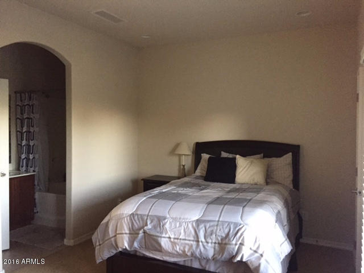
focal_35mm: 29
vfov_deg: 48.2
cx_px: 182
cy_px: 136
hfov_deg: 61.7
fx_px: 305
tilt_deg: -2.8
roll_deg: -0.3
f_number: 2.2
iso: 250
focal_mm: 4.15
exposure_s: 1/20
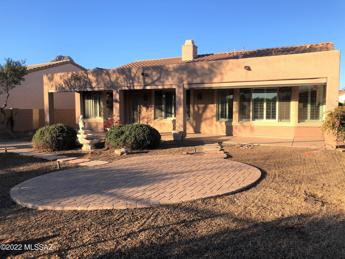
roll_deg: +0.3
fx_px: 279
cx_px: 172
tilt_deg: -4.6
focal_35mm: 28
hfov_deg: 63.4
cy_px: 130
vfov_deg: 49.7
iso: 20
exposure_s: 1/906
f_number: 1.8
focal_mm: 3.99
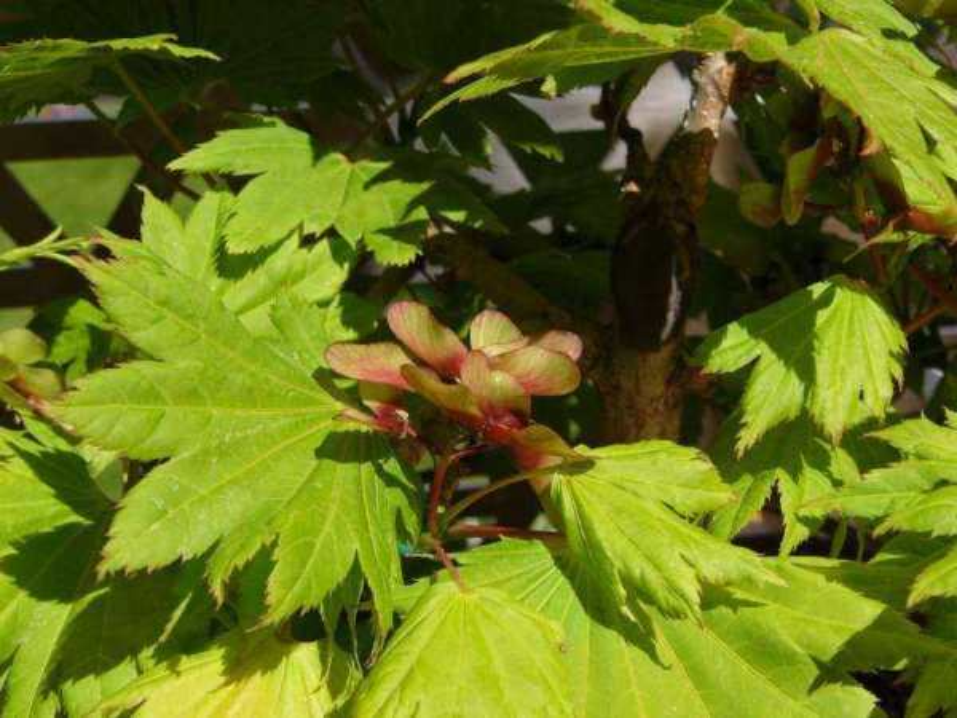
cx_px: 478
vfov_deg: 20.2
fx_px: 2018
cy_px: 359
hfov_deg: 26.7
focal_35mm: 73
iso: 50
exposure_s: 1/400
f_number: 5.2
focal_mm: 12.2
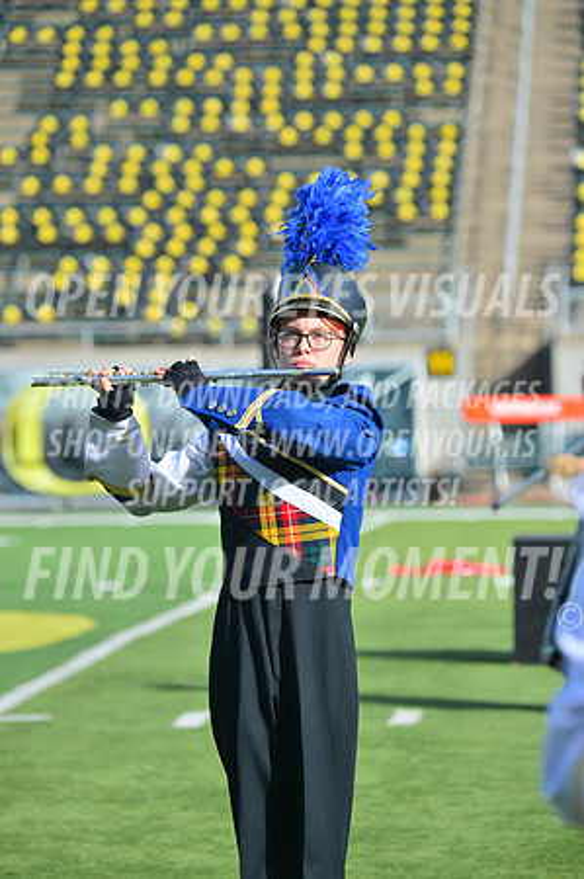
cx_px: 292
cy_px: 440
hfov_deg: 6.9
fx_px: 4878
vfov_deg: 10.3
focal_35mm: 200
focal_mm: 200
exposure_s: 1/800
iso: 125
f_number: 5.6
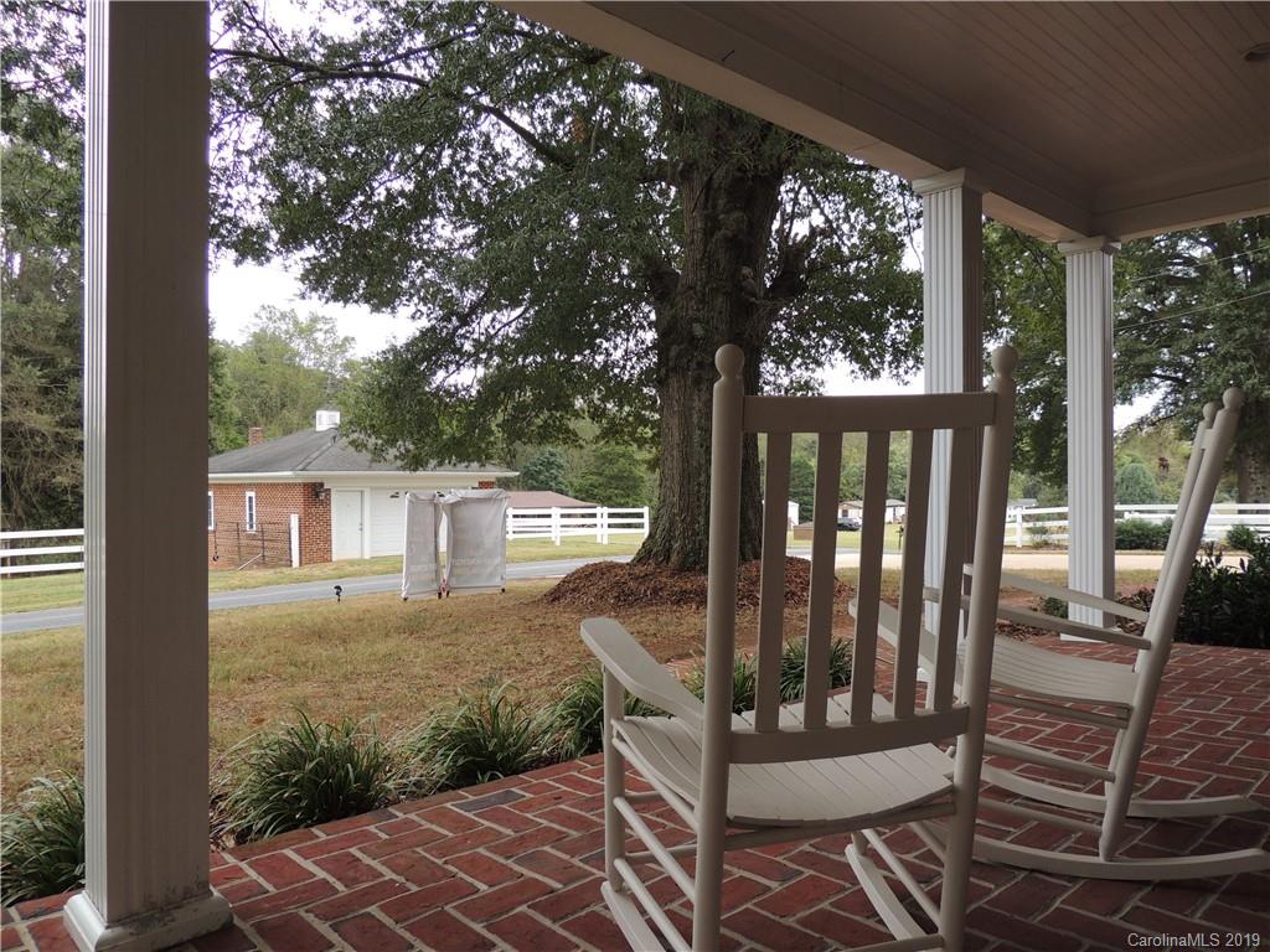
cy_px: 476
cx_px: 635
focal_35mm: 24
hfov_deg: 71.6
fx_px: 881
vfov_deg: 56.8
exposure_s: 1/100
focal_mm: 4.3
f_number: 3
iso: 100
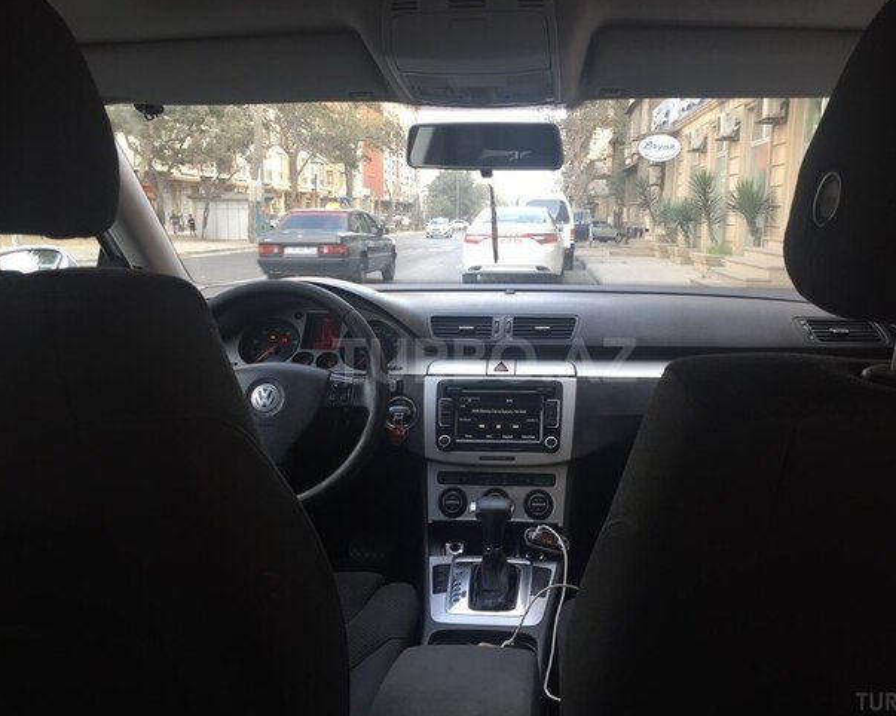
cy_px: 360
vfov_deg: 47.1
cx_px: 484
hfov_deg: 57.1
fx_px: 822
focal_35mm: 31
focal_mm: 4.15
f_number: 2.2
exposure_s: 1/50
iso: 40
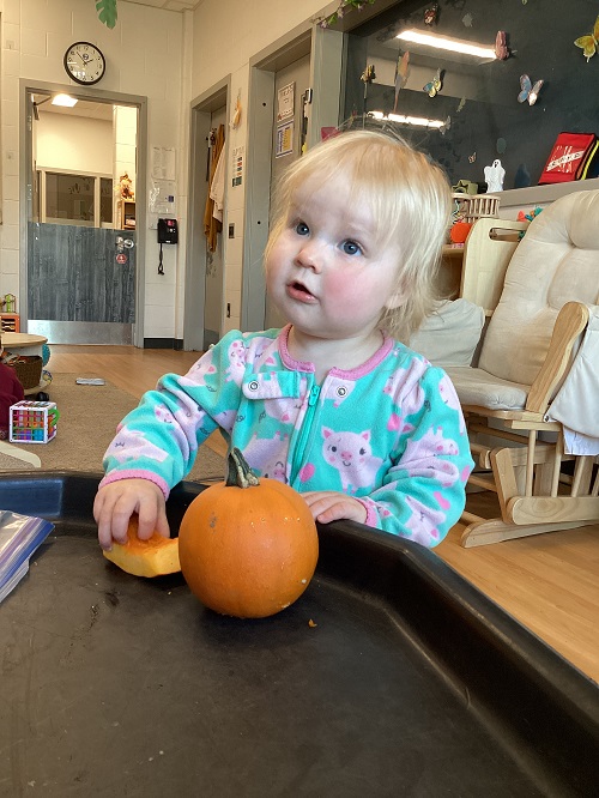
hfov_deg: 45.5
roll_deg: -2.6
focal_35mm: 31
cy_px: 399
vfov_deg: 58.3
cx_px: 300
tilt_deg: -9.5
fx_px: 715
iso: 125
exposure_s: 1/50
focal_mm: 3.3
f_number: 2.4
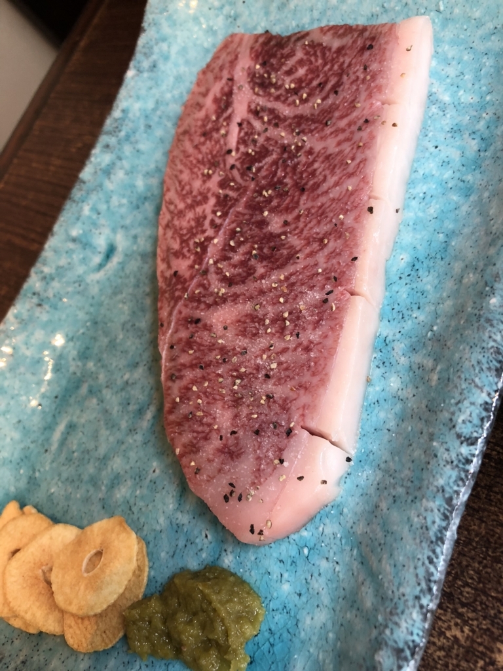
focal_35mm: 28
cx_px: 252
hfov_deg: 49.7
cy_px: 336
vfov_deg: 63.4
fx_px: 542
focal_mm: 3.99
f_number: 1.8
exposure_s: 1/17
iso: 40
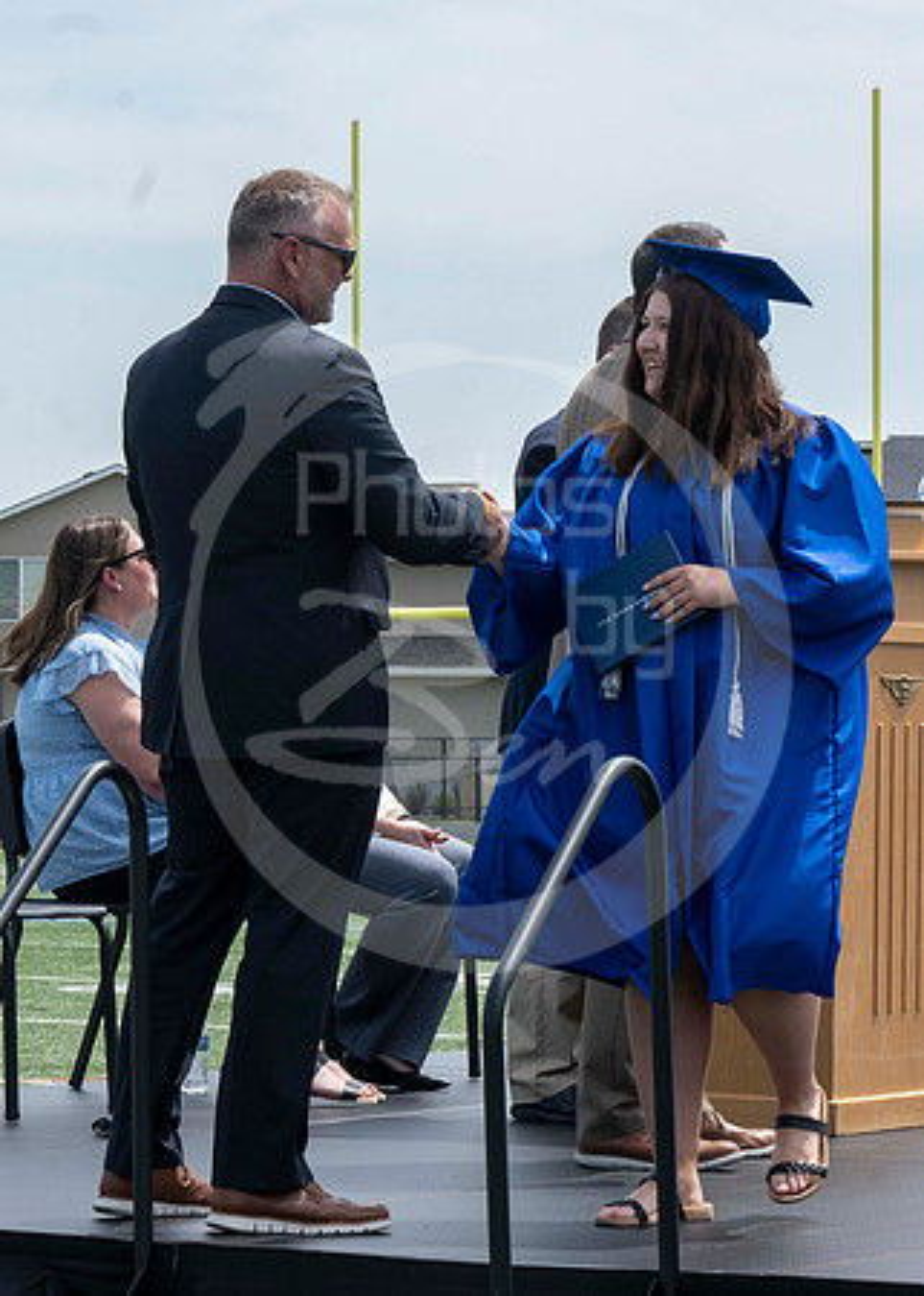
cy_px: 386
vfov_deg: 12.5
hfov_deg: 8.9
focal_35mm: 161
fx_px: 5909
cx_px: 221
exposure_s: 1/250
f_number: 13
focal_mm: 70
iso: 200
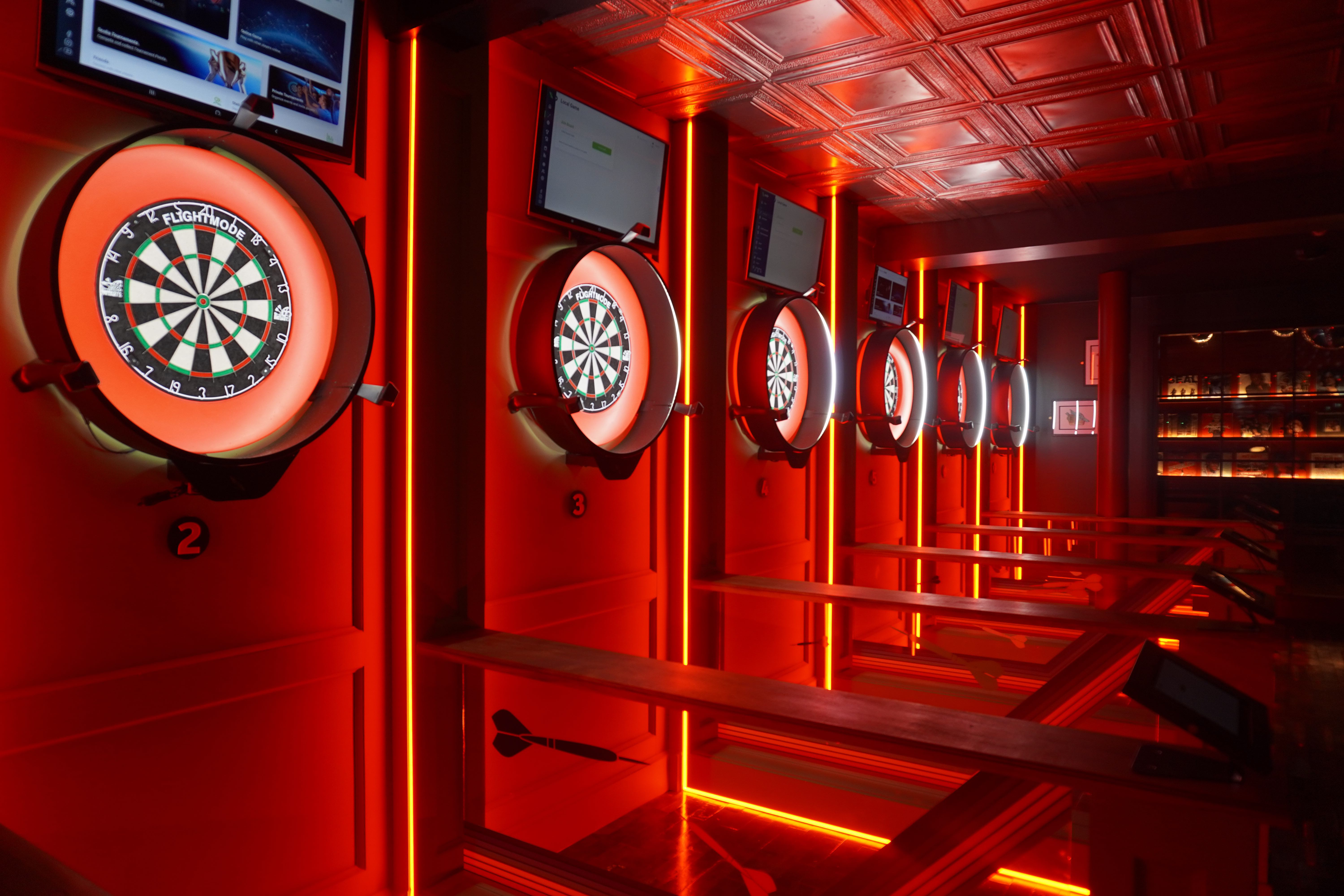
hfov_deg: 73.7
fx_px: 896
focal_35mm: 24
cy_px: 448
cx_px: 672
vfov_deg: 53.1
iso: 320
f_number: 4
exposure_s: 1/60
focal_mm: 16
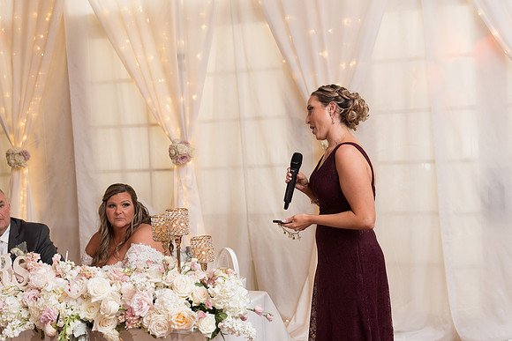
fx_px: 797
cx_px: 256
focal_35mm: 56
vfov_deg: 24.2
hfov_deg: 35.6
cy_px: 170
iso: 1250
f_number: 5
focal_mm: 56
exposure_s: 1/125
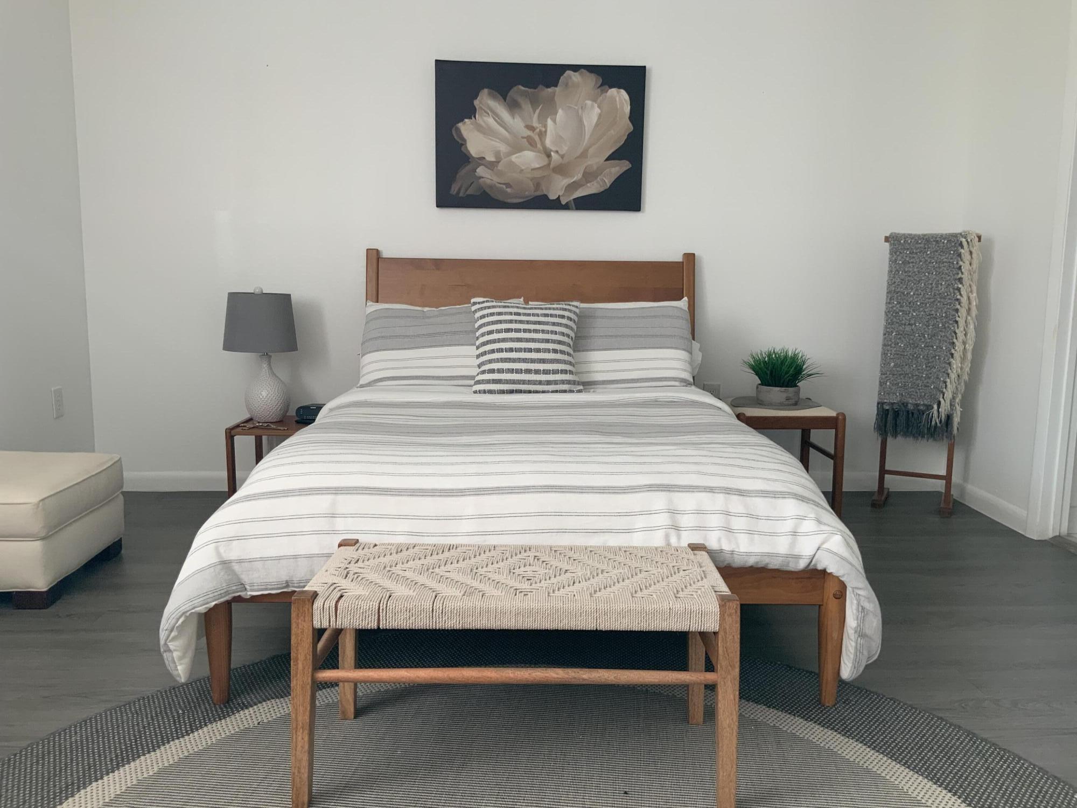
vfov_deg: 48.2
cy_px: 404
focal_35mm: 29
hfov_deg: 61.7
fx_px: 902
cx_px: 538
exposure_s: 1/60
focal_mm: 3
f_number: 1.8
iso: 40
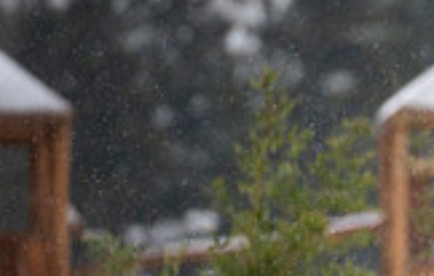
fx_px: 13146
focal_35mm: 1106
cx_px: 765
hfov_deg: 1.9
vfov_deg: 1.2
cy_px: 282
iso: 800
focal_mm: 194
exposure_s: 1/1250
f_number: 2.8
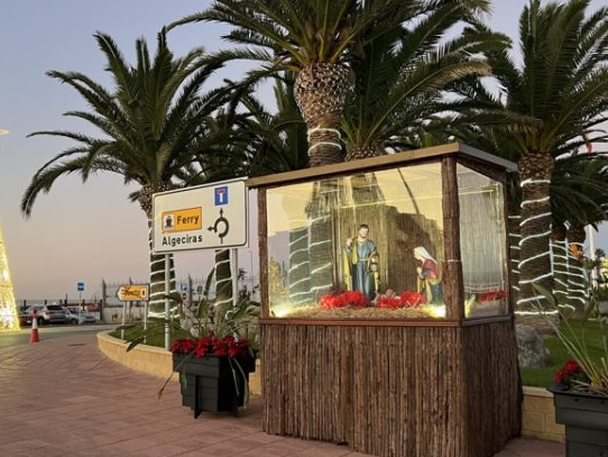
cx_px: 208
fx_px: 633
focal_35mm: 36
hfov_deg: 50.5
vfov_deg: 39.6
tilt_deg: +4.6
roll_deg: +0.6
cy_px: 250
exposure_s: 1/50
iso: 100
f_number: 1.5
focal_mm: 5.7
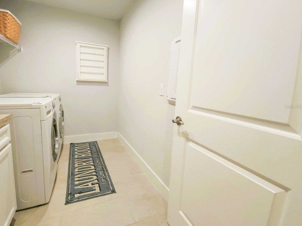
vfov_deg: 81.7
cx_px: 131
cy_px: 107
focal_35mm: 15
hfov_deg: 97.6
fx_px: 131
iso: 80
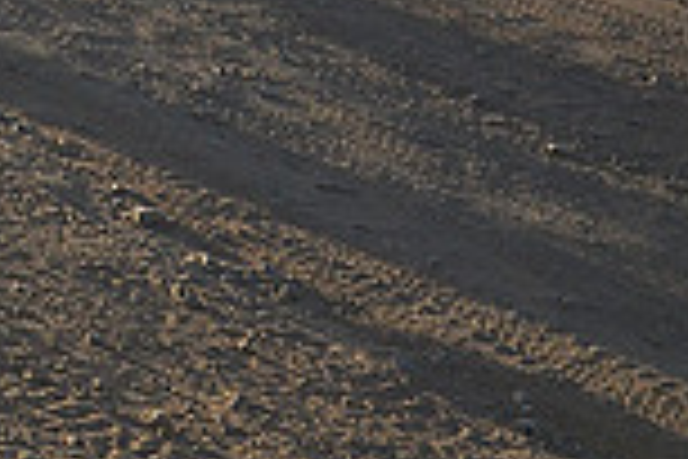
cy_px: -387
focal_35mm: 153
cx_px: -540
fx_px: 2922
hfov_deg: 12.3
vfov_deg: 8.6
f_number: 7.1
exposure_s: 1/1600
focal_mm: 27
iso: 400
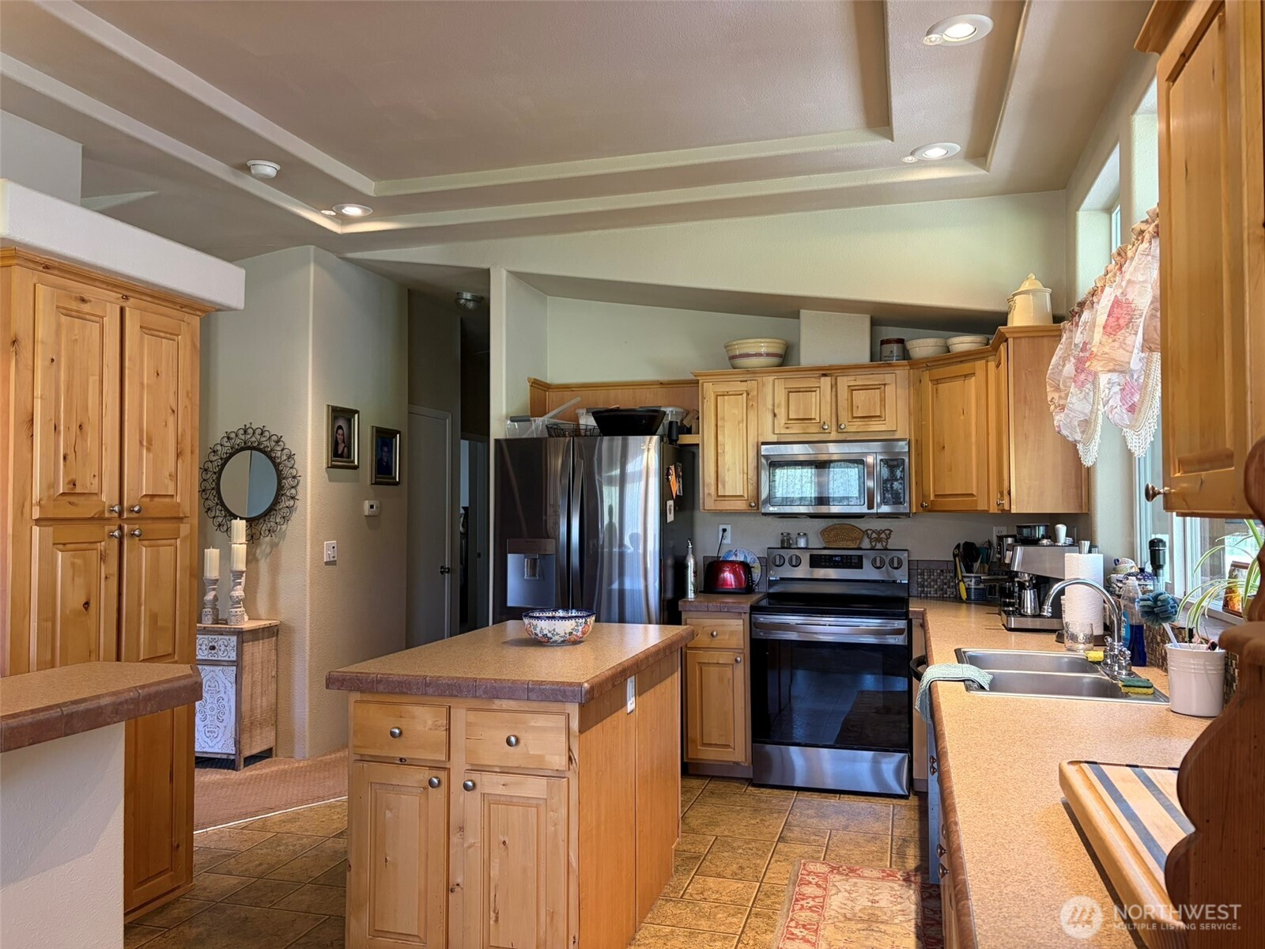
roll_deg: +0.9
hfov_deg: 67.3
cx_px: 632
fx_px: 950
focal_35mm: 26
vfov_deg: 53.1
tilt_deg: +2.3
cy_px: 474
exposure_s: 1/60
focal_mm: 5.96
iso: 160
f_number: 1.6
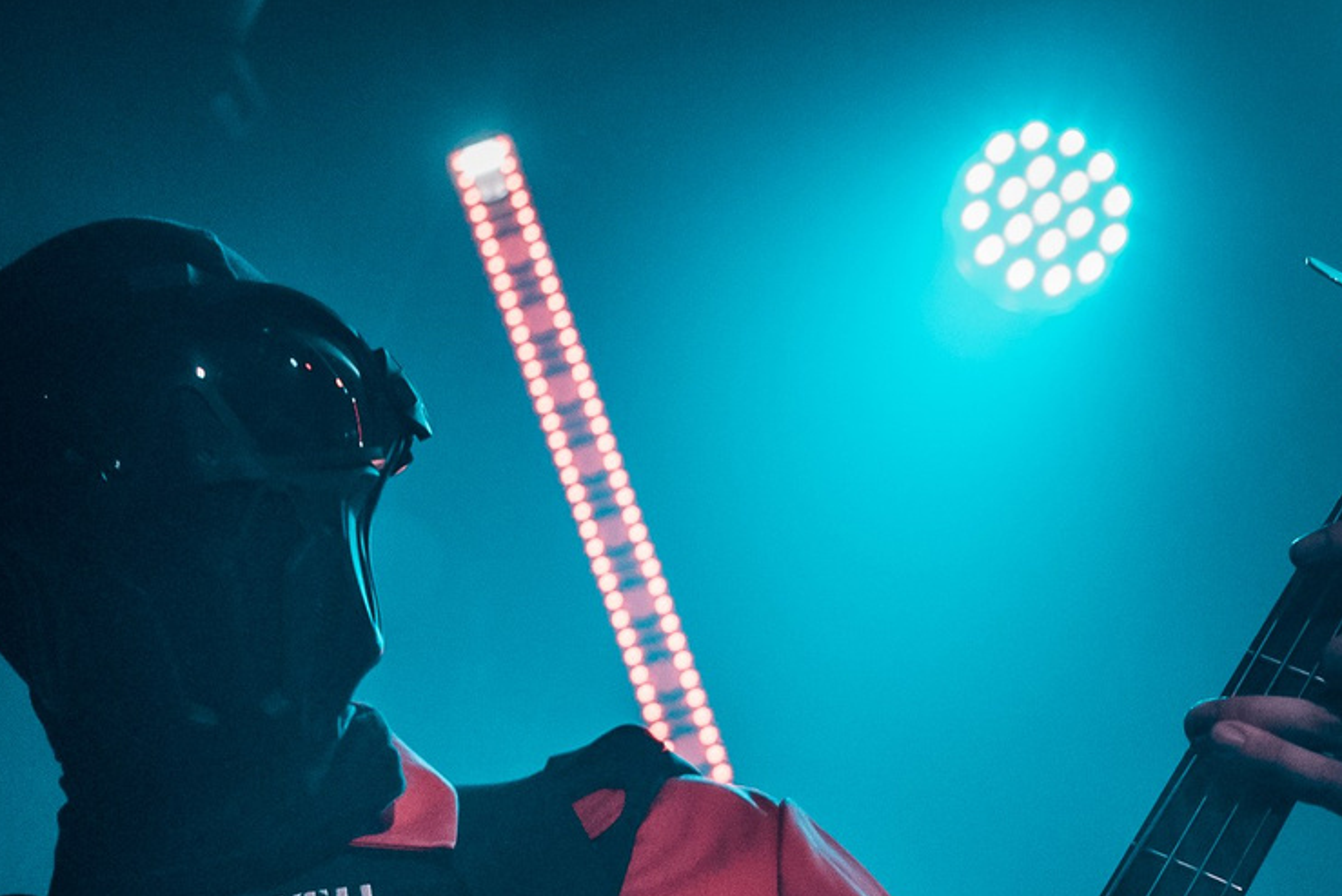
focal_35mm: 107
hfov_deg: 19.1
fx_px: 3989
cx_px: 614
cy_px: 1490
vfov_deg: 12.0
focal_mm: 27
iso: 2000
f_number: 3.2
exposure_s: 1/320
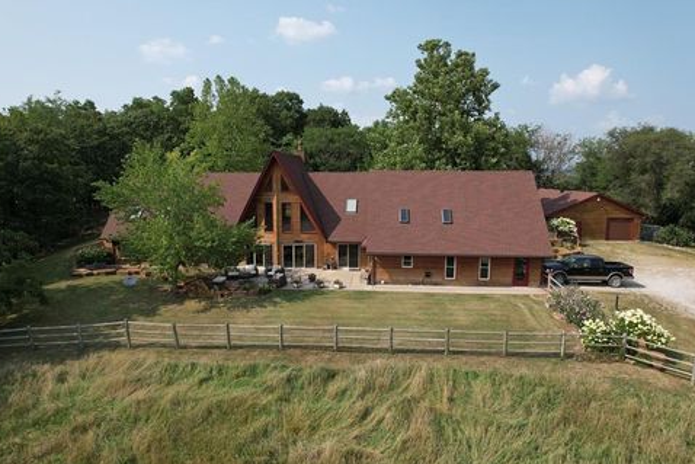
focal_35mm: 23
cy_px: 231
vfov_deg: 55.1
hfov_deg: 76.1
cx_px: 340
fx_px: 444
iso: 100
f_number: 2.8
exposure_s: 1/1600
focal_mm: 8.38
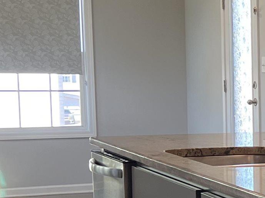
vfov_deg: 12.7
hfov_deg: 14.7
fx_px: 888
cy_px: 152
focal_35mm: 116
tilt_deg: -6.3
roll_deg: -0.4
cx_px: 492
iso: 125
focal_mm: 5.7
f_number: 1.5
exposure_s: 1/120
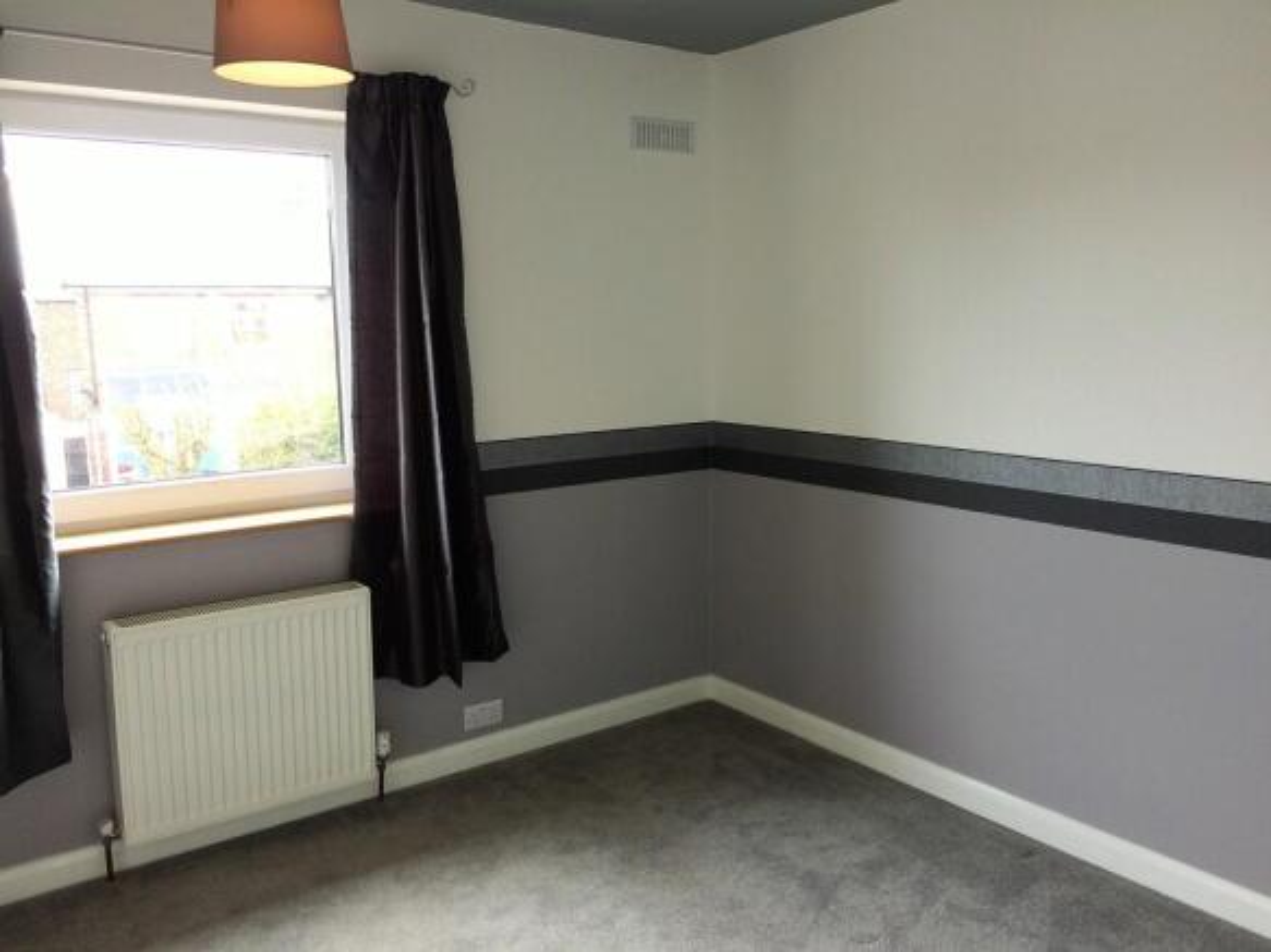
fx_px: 1065
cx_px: 636
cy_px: 476
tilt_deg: -9.8
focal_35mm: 29
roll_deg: +1.0
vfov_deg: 48.2
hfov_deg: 61.7
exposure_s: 1/50
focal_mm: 4.15
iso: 40
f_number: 2.2
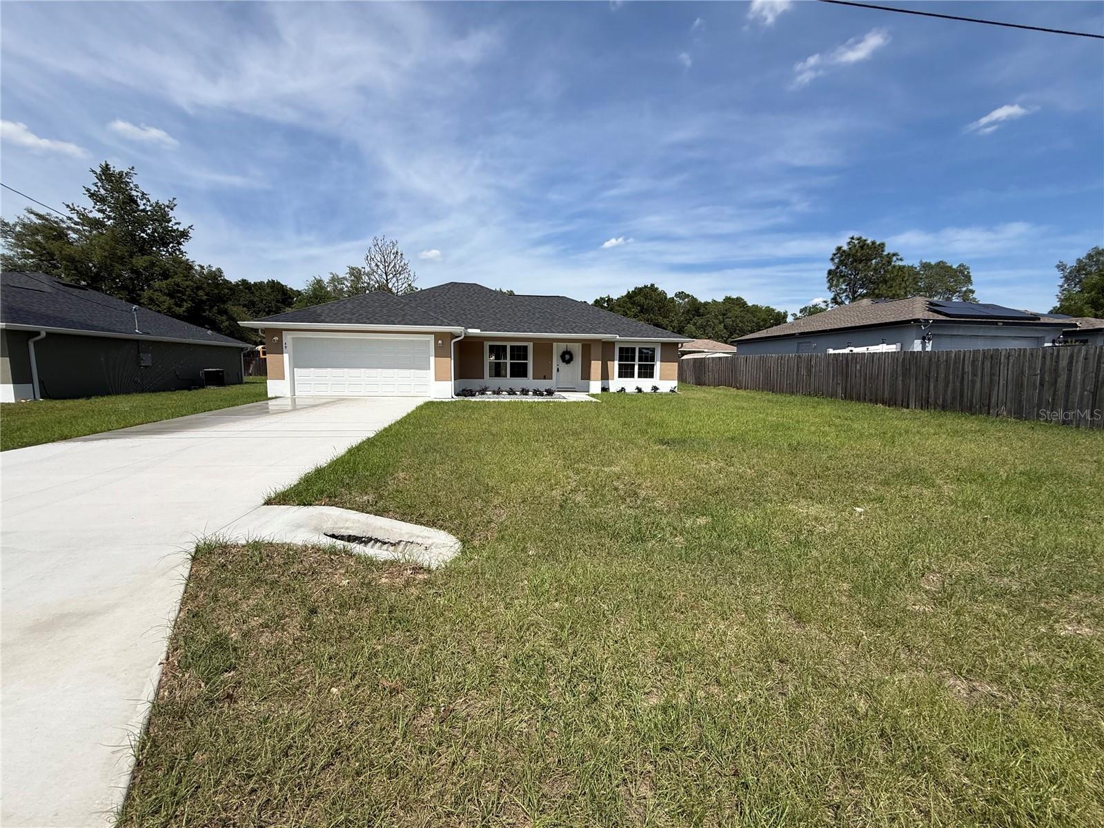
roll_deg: -0.5
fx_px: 446
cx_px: 552
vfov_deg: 85.7
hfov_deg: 102.1
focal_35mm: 14
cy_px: 414
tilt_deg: -6.3
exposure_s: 1/2841
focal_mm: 2.22
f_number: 2.2
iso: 50
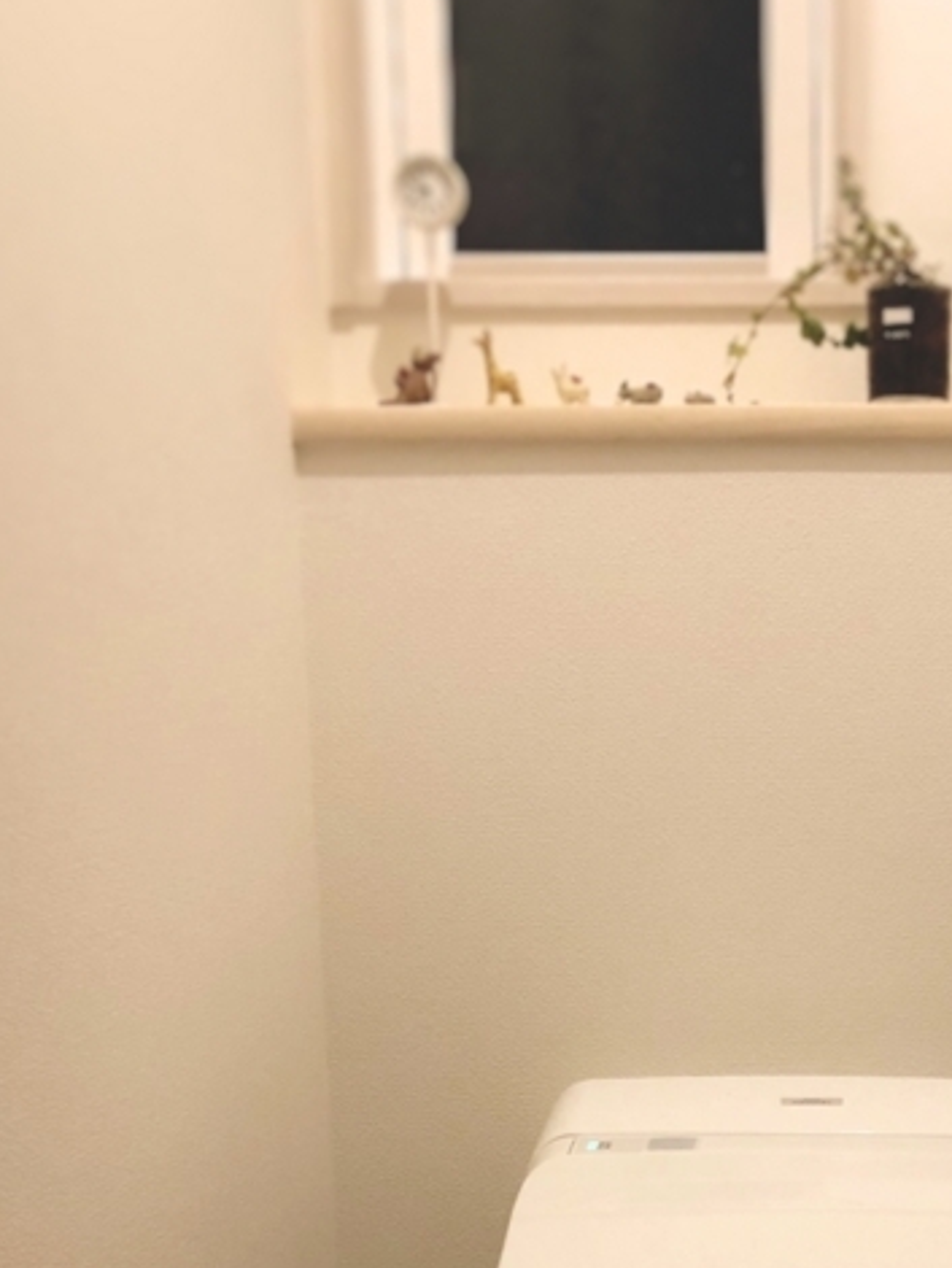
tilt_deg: -12.4
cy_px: 1230
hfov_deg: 23.7
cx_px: 771
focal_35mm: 61
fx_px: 2235
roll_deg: +0.2
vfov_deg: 29.8
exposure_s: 1/15
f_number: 1.8
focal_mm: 4
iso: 50
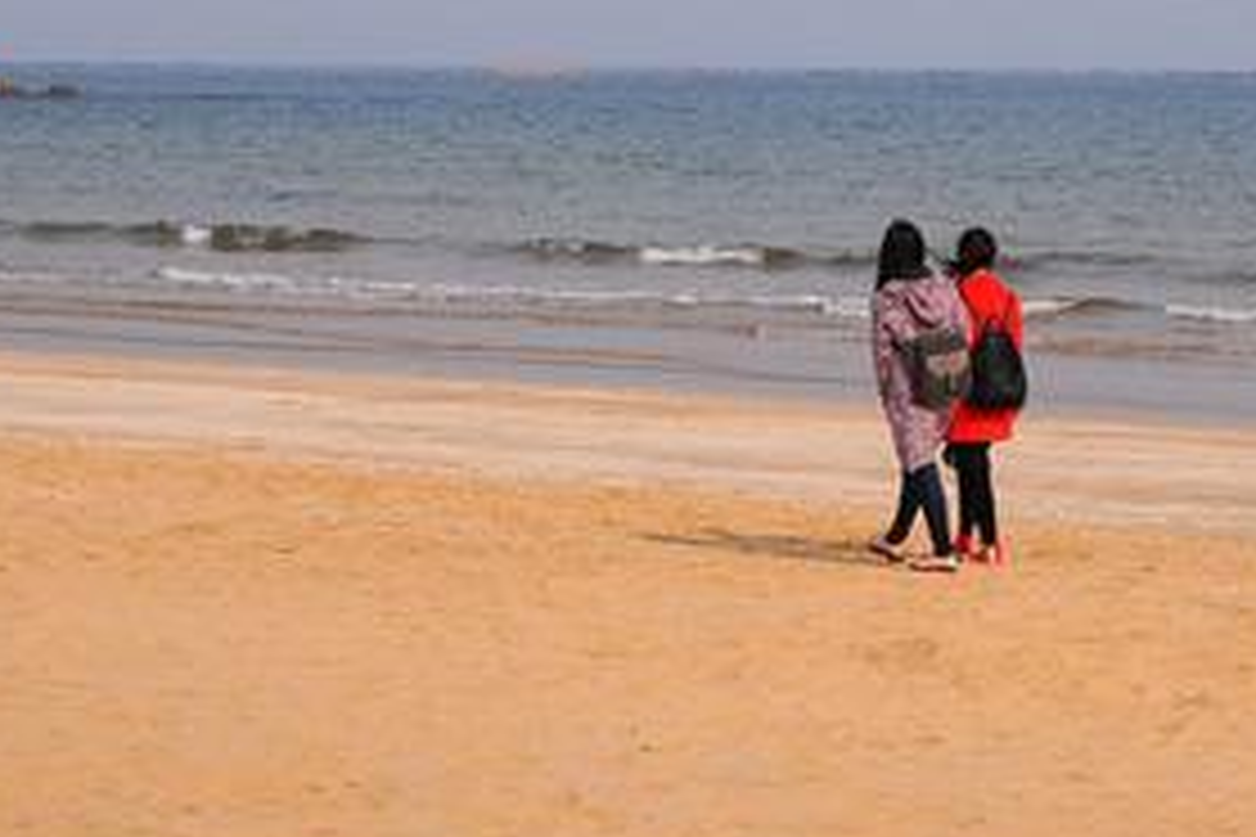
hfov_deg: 11.9
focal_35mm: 172
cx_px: 950
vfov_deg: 8.0
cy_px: 270
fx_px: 6000
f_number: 8
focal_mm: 75
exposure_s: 1/500
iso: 200
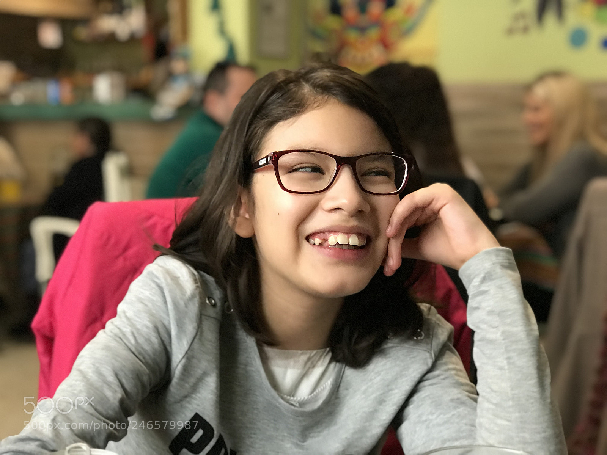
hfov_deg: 33.8
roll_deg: -0.8
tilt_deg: -7.1
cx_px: 304
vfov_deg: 25.7
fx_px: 1000
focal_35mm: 57
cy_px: 228
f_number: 2.8
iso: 400
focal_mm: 6.6
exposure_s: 1/50
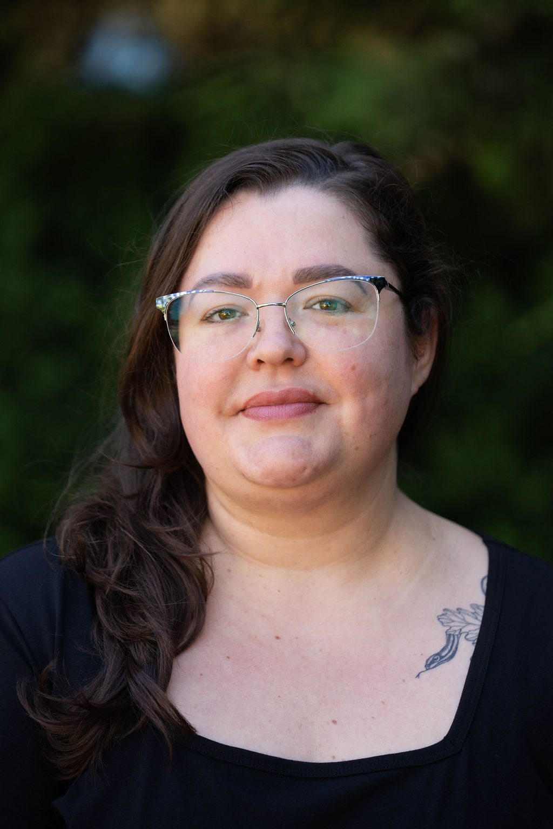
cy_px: 414
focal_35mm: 195
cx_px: 276
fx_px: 4493
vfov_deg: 10.5
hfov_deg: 7.0
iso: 400
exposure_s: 1/320
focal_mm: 195
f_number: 4
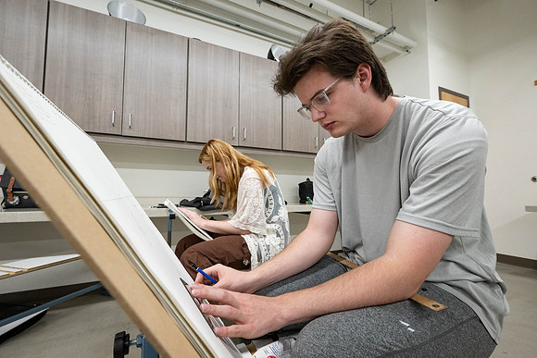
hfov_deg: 96.7
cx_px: 268
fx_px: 239
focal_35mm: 16
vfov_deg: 73.8
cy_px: 179
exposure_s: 1/100
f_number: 7.1
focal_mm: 16
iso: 1250
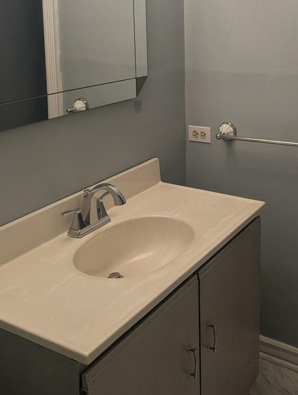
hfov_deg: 33.4
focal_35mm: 43
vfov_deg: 42.7
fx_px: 492
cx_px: 196
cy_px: 107
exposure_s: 1/120
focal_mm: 6.81
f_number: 1.85
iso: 37
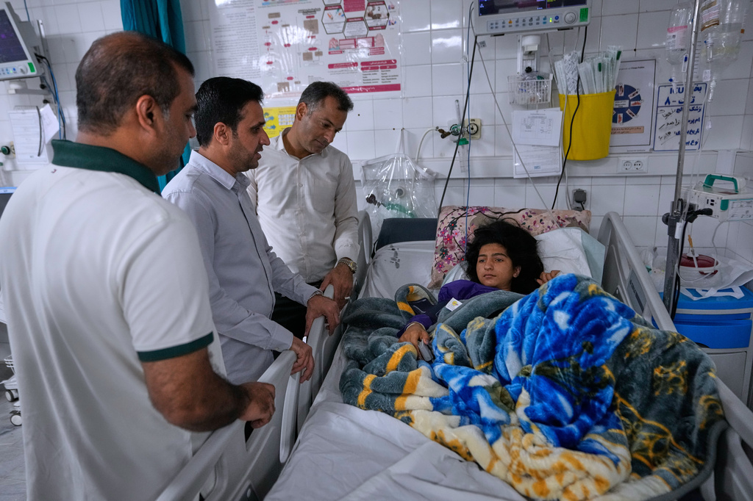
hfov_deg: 73.8
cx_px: 376
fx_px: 502
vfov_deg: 53.1
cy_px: 250
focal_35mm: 24
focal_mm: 24
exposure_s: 1/400
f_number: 2.8
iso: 3200
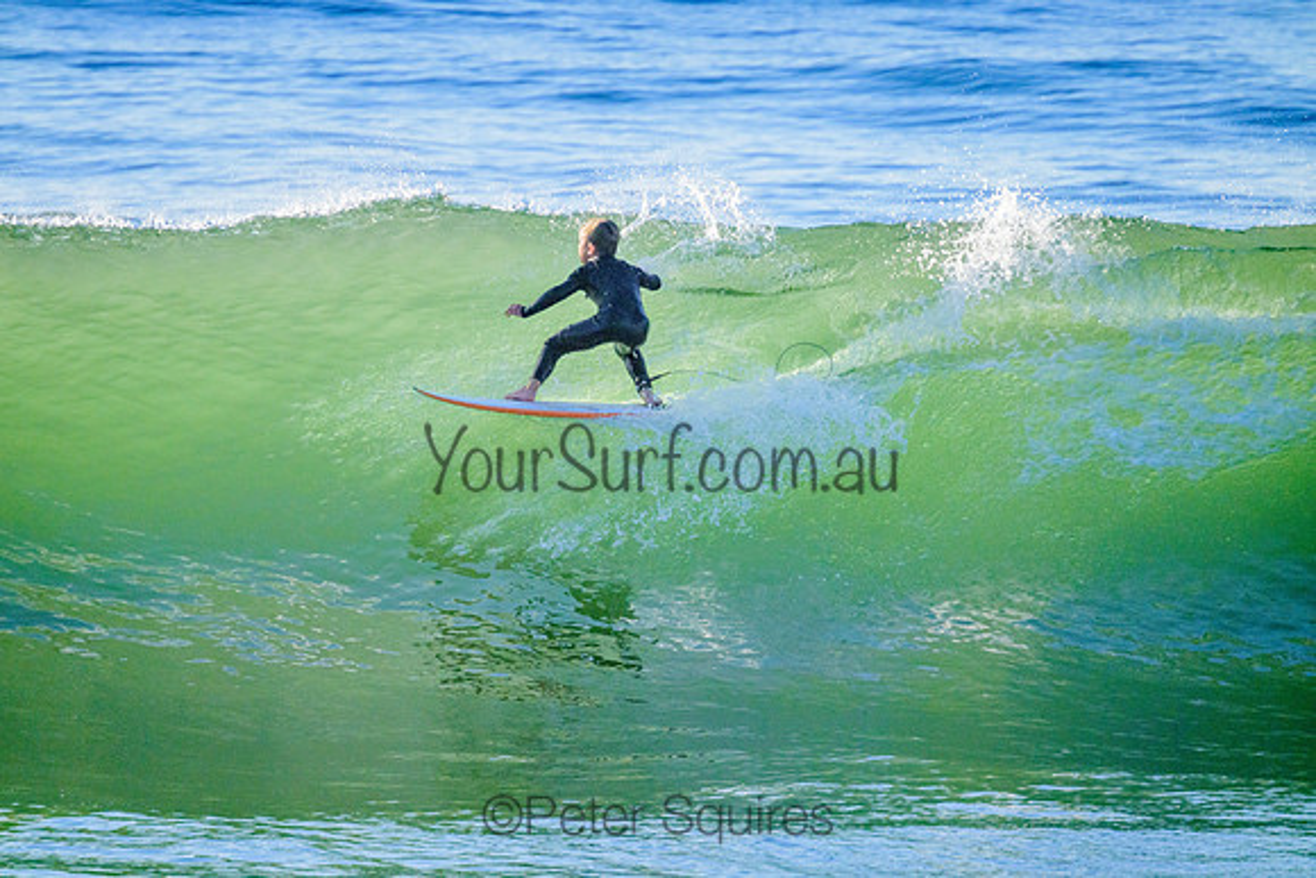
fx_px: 29250
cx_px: 658
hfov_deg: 2.6
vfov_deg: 1.7
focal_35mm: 800
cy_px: 439
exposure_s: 1/2000
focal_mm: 800
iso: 2200
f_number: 11
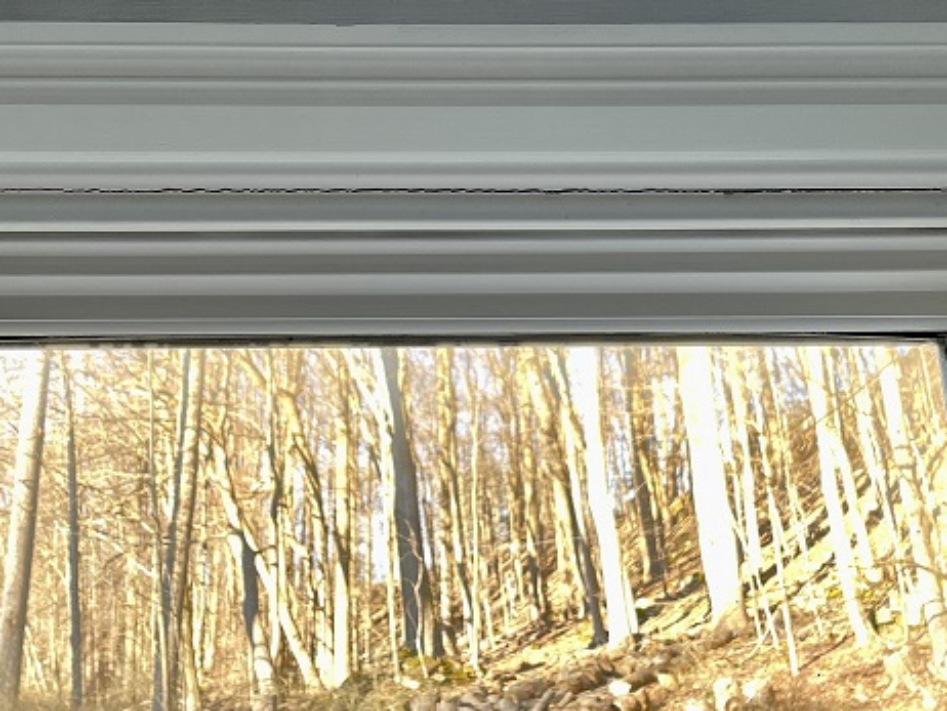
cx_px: 455
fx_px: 1232
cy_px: 244
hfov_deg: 42.0
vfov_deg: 32.0
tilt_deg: +23.1
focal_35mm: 45
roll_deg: +0.3
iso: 80
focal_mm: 4.2
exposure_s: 1/121
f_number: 1.6
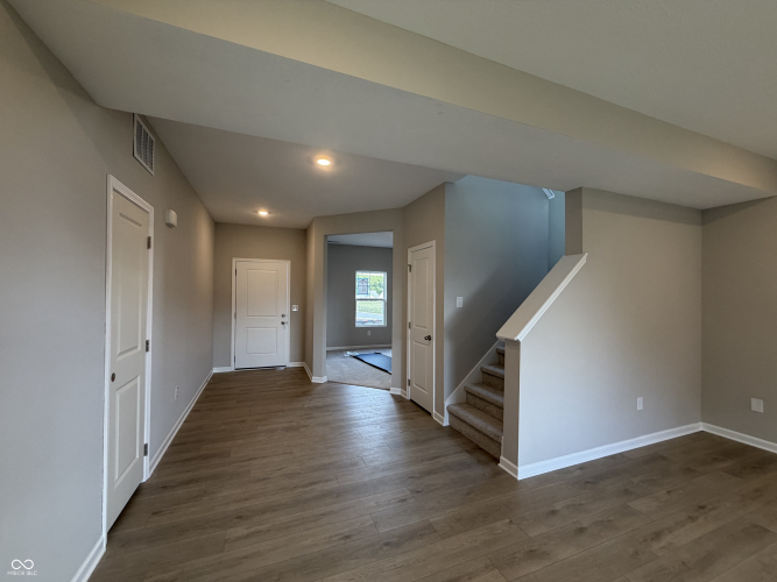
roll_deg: -0.1
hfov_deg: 102.1
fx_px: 314
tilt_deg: +1.2
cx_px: 388
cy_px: 291
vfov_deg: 85.7
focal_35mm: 14
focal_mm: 2.22
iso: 200
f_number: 2.2
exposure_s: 1/120
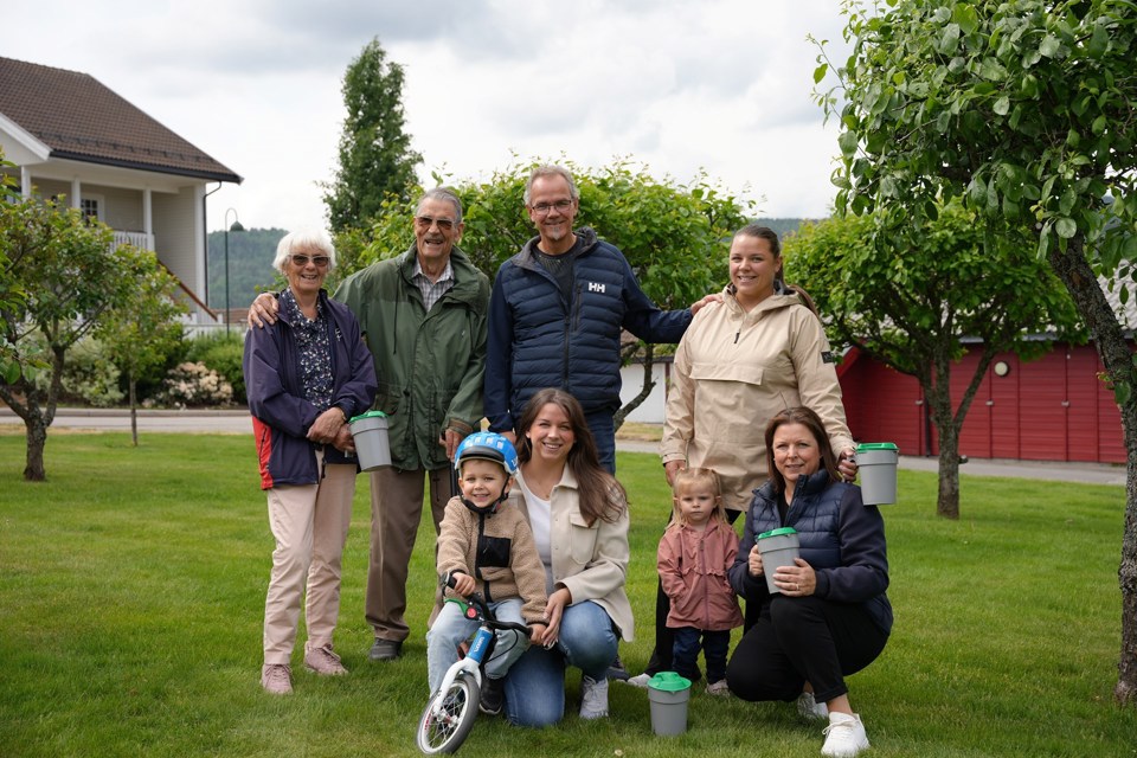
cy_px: 379
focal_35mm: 43
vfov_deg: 31.3
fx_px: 1352
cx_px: 568
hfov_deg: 45.6
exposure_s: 1/640
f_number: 4.5
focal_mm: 42.8
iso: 100
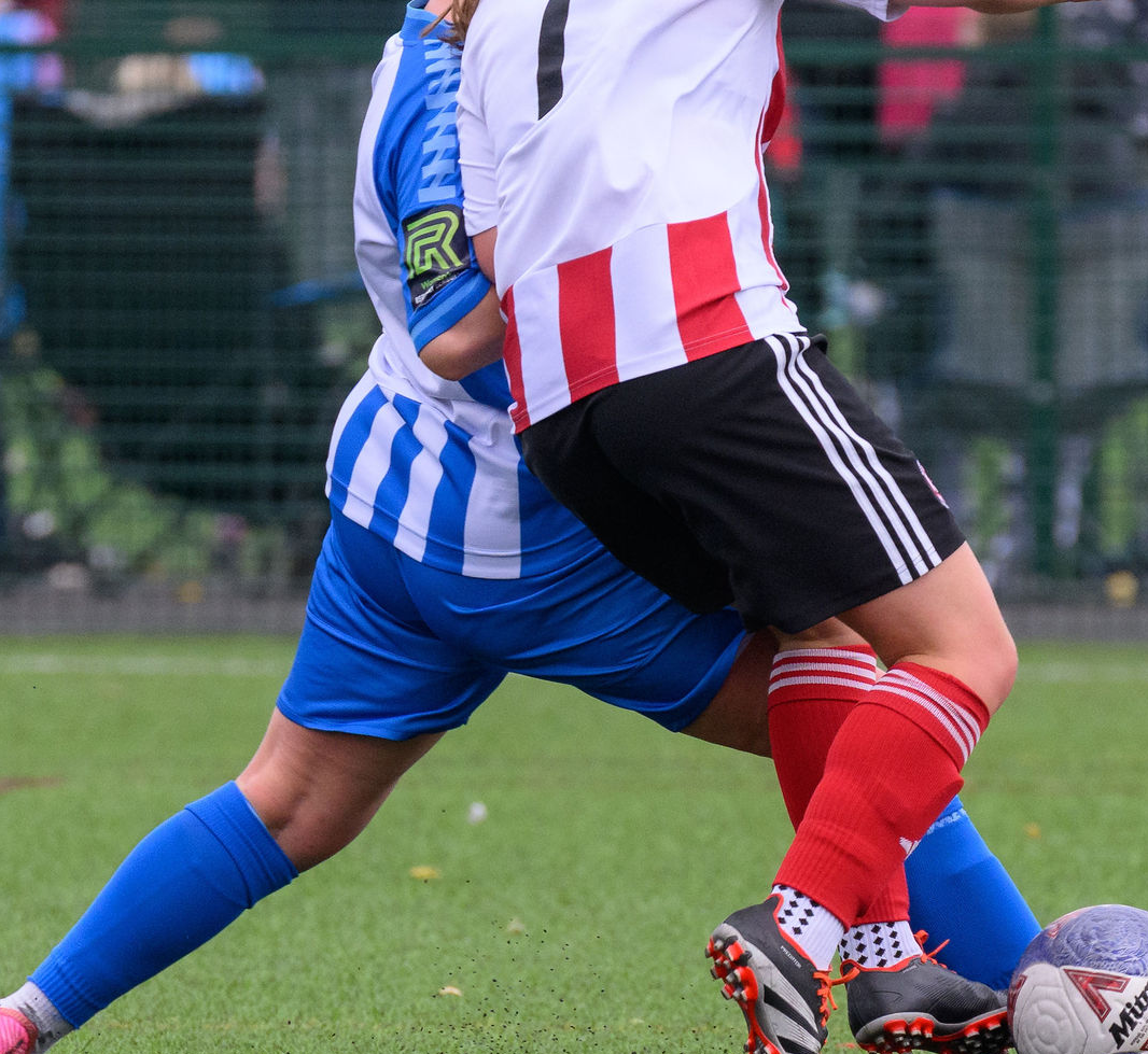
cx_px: 550
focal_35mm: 1175
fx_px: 42326
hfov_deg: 1.6
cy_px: 848
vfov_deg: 1.4
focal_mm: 320
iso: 1250
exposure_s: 1/1250
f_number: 5.3
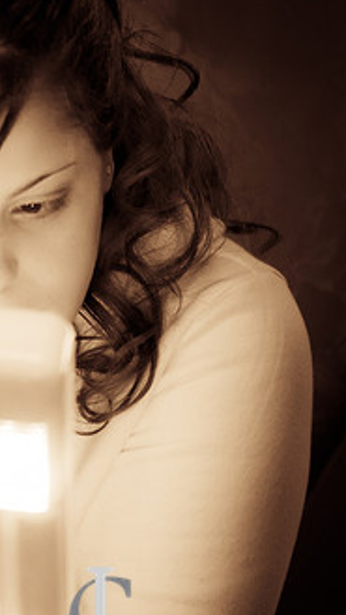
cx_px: -191
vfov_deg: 3.9
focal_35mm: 554
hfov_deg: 2.2
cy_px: 349
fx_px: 9038
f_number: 2.8
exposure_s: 1/100
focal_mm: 200
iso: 800
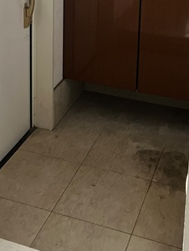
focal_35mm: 65
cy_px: -23
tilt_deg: -14.4
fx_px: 472
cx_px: 94
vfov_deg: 27.4
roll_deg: +0.2
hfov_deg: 22.6
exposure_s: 1/26
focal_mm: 3.99
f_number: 1.8
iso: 640
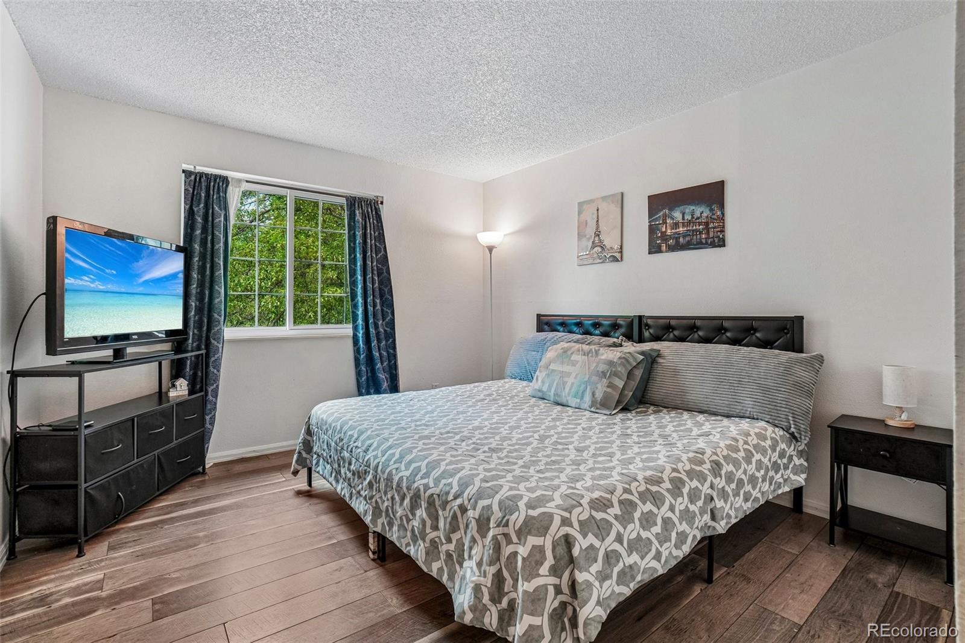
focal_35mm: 15
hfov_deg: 100.4
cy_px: 322
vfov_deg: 77.3
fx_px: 402
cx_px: 482
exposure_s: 1/15
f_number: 8
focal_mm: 10
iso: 400
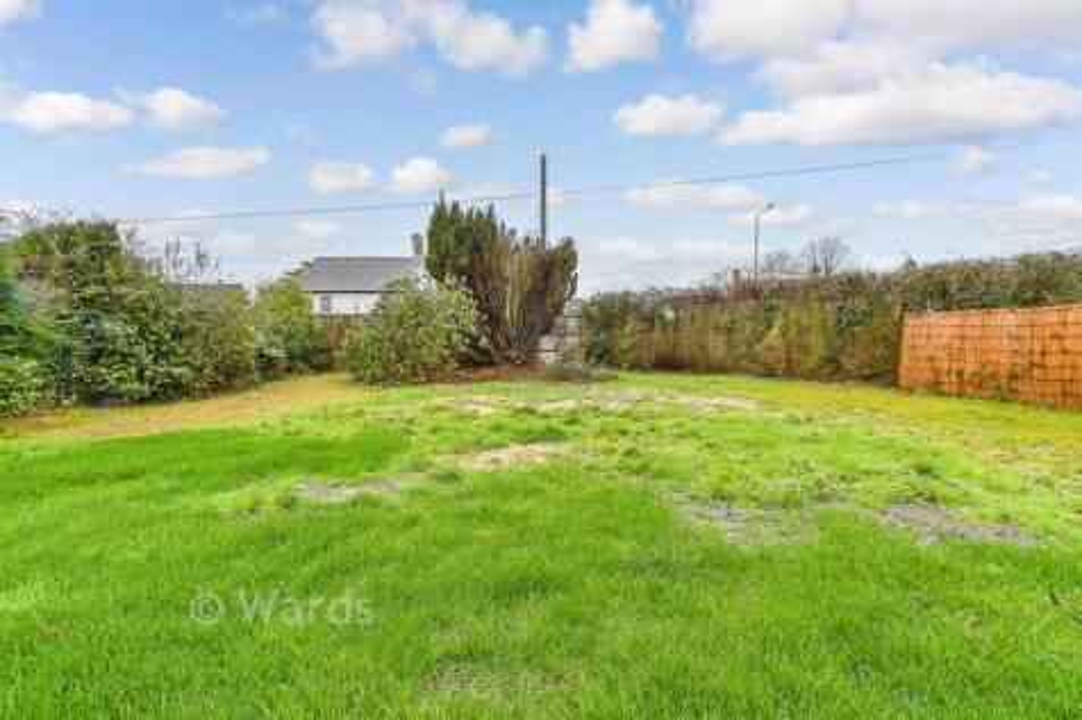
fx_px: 751
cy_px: 360
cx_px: 541
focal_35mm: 25
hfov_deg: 71.5
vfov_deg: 51.3
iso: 160
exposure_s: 1/15
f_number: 8
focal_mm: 17
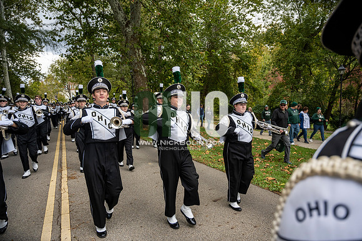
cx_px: 181
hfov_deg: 73.7
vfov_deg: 53.2
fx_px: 241
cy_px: 120
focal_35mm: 24
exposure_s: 1/1000
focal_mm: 24
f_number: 4
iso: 500
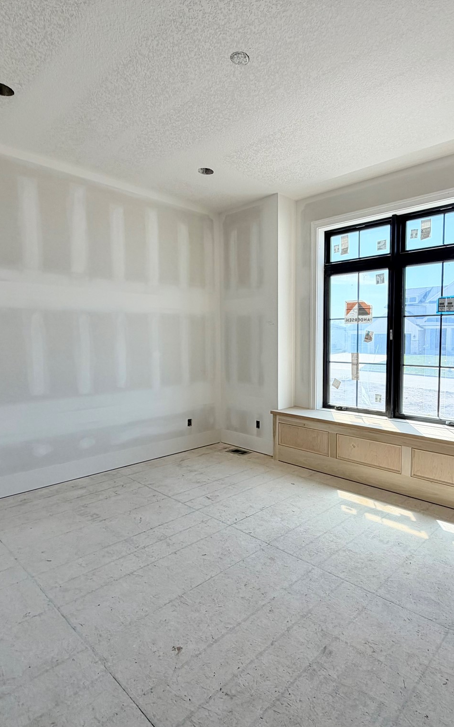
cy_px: 365
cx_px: 287
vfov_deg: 85.1
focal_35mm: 20
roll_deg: +0.3
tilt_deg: -3.2
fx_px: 396
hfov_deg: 58.8
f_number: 2.2
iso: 40
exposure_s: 1/213
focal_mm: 2.22
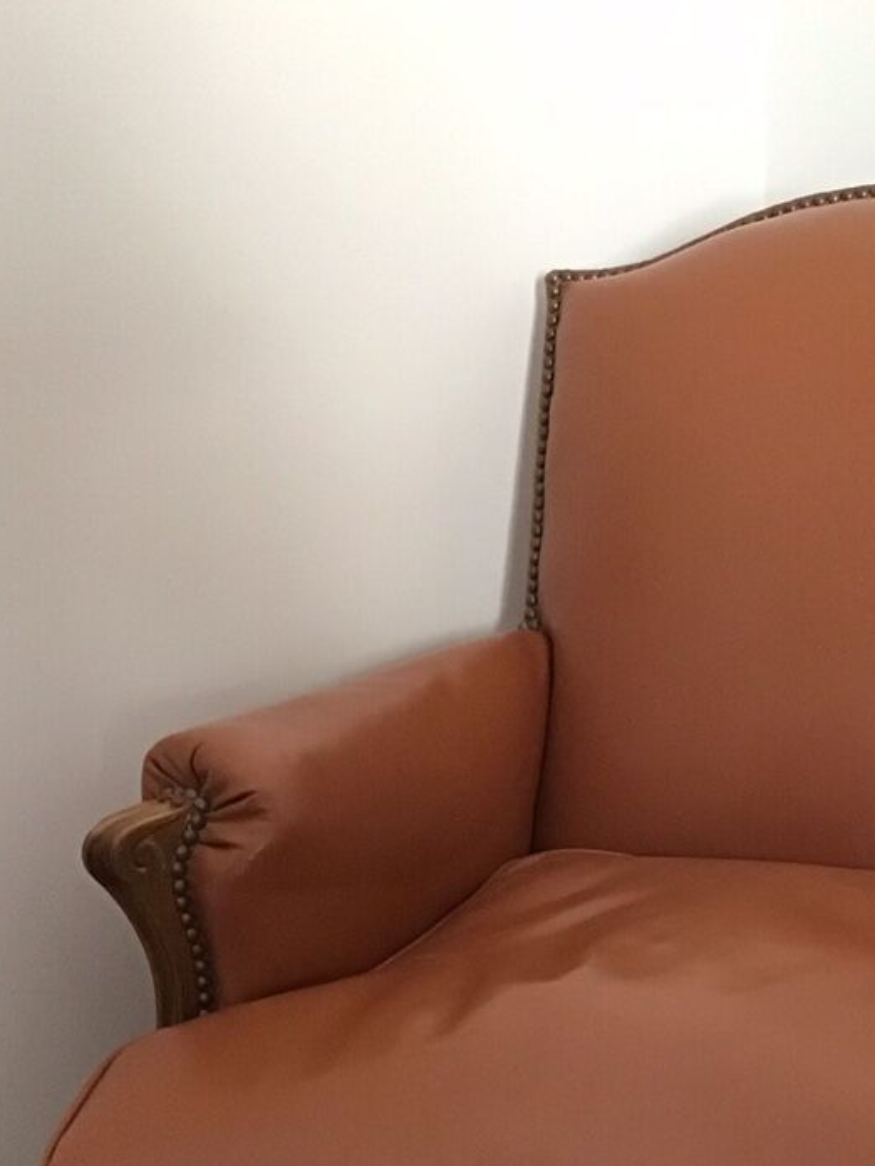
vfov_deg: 32.6
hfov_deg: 25.3
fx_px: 1921
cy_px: 983
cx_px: 664
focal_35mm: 57
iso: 200
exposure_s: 1/20
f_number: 2.4
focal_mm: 3.3
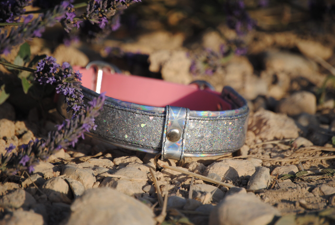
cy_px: 112
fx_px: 2795
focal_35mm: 300
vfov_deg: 4.6
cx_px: 168
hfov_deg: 6.9
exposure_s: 1/800
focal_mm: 200
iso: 200
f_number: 5.6
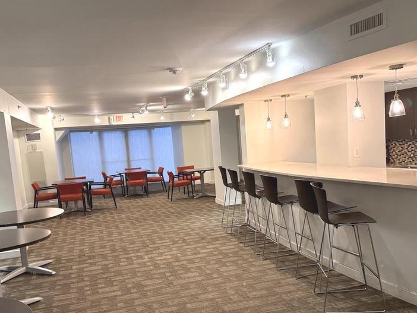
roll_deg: +3.4
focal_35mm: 35
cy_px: 193
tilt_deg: -7.6
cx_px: 222
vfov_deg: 40.5
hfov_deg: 52.6
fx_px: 422
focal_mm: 6.76
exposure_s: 1/120
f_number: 1.78
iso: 250
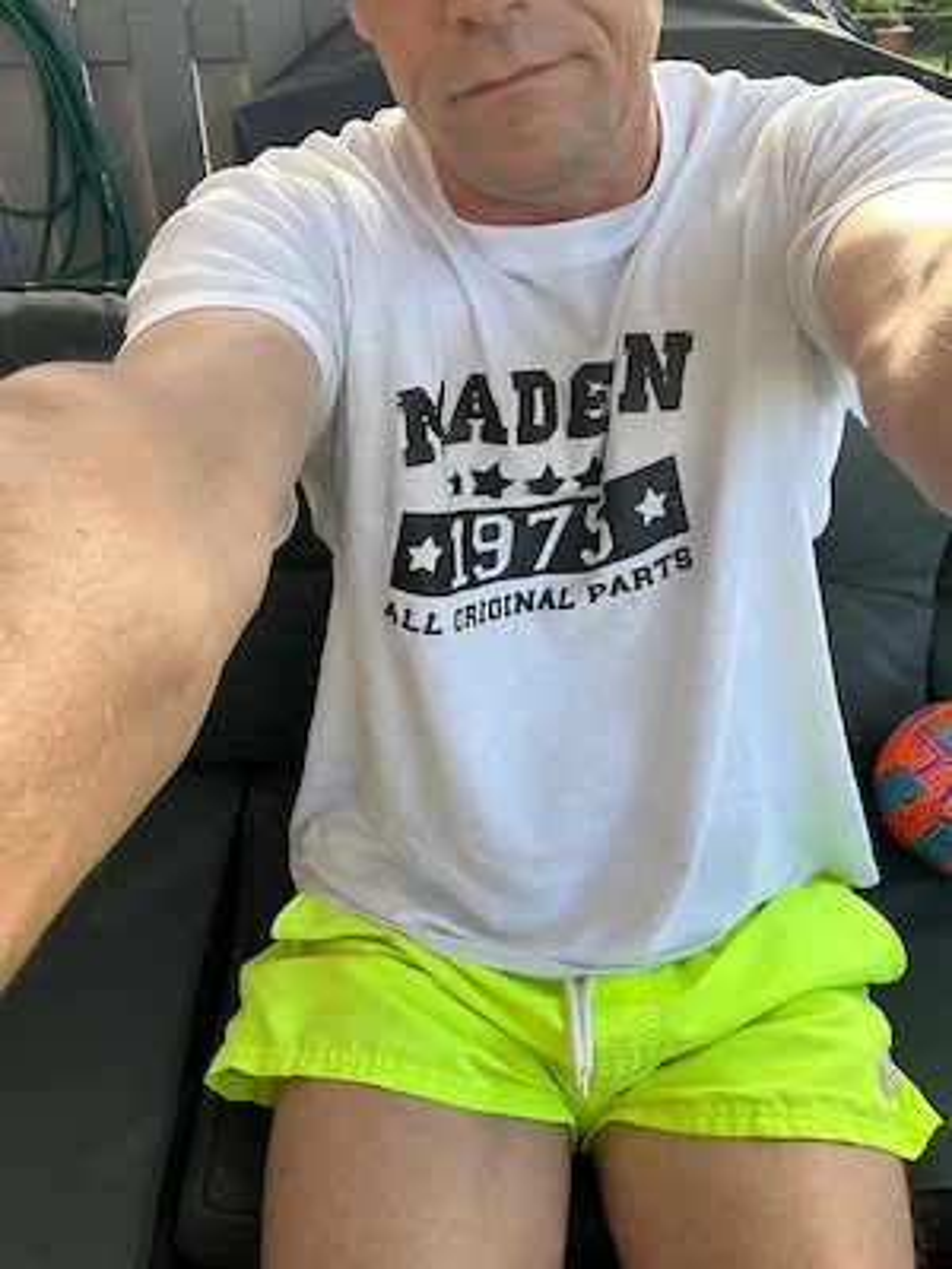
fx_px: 1100
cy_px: 634
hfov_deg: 46.8
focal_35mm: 30
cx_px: 476
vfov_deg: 60.0
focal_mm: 2.71
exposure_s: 1/121
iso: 40
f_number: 2.2
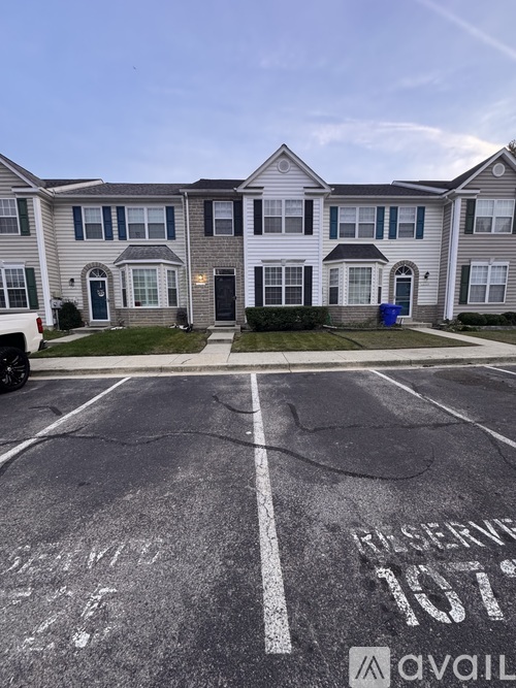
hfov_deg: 85.7
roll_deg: +0.4
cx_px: 258
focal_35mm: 14
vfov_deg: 102.1
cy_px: 344
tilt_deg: -7.1
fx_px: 278
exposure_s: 1/99
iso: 320
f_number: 2.2
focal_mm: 2.22
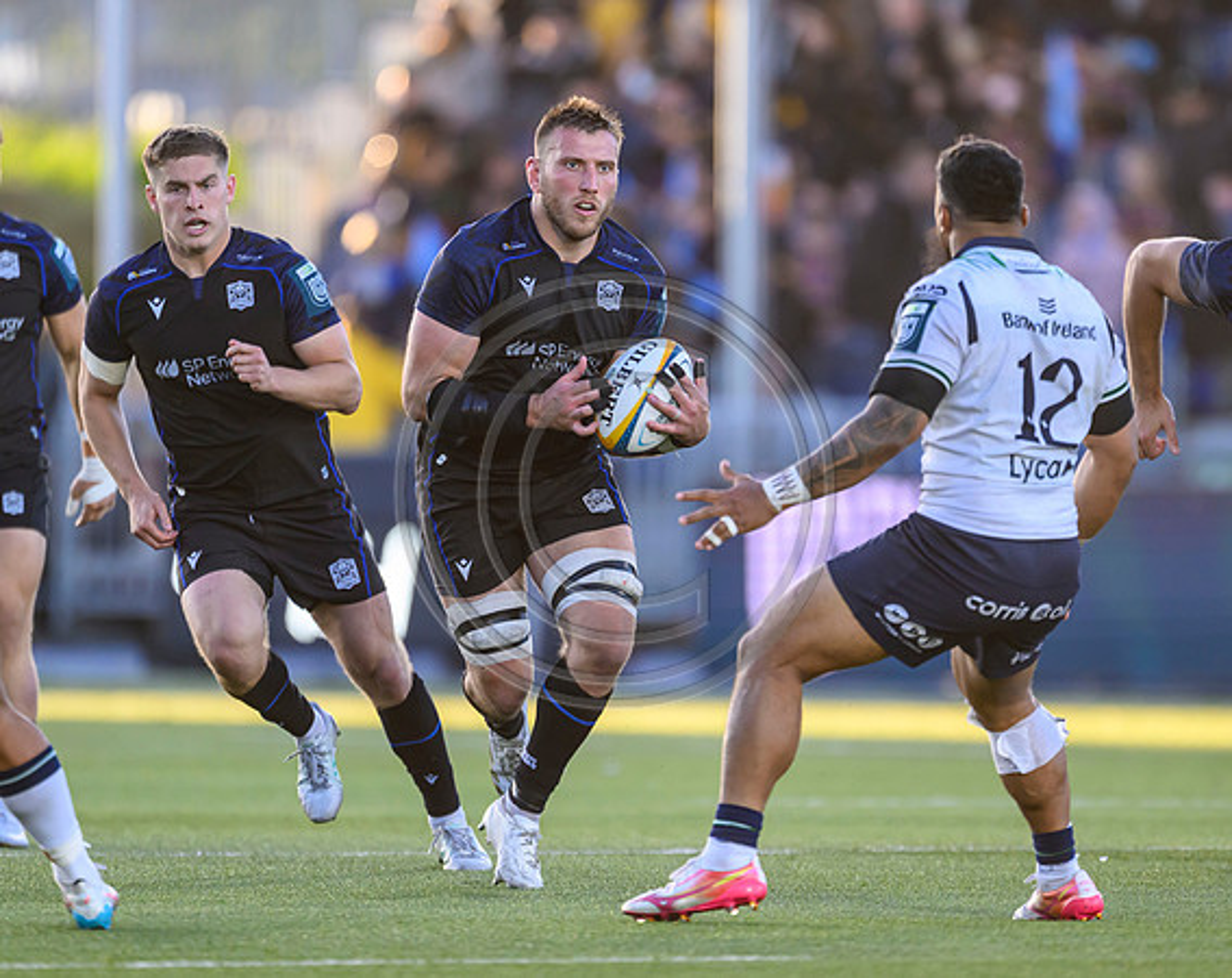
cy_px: 454
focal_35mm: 767
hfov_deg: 2.5
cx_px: 710
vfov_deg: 2.0
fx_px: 27882
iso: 1600
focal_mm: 560
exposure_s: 1/1250
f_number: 4
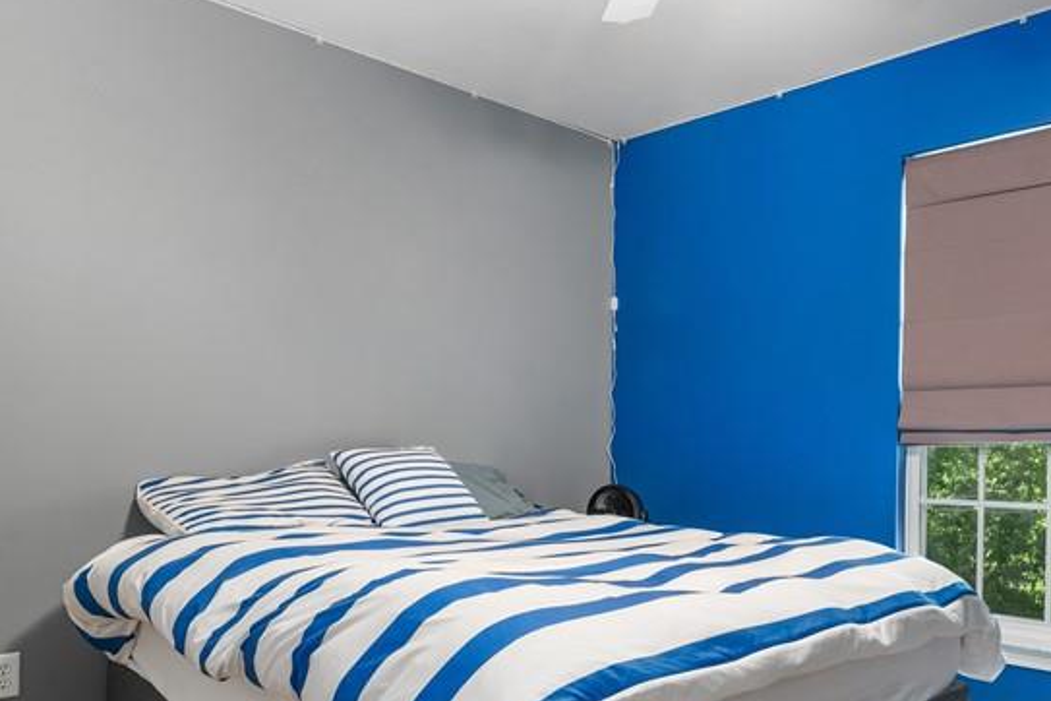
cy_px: 442
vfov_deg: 43.2
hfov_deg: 61.2
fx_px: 876
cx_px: 646
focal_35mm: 30
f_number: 6.3
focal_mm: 15
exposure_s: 1/3
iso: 320
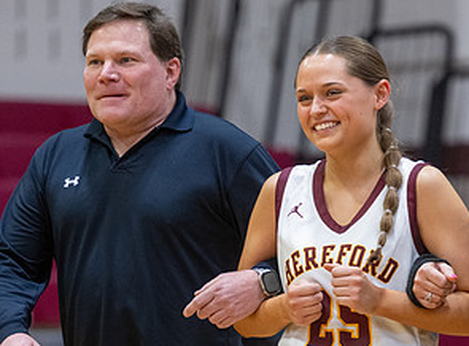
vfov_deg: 3.9
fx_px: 5135
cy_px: 366
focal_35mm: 381
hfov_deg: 5.2
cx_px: 293
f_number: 2.8
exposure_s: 1/400
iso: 1250
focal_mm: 145
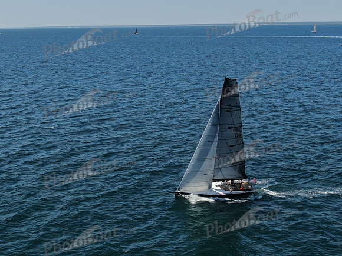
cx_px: 171
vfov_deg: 30.3
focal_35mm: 48
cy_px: 128
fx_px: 474
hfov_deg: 39.7
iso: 100
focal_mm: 8.6
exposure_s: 1/1000
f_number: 3.8
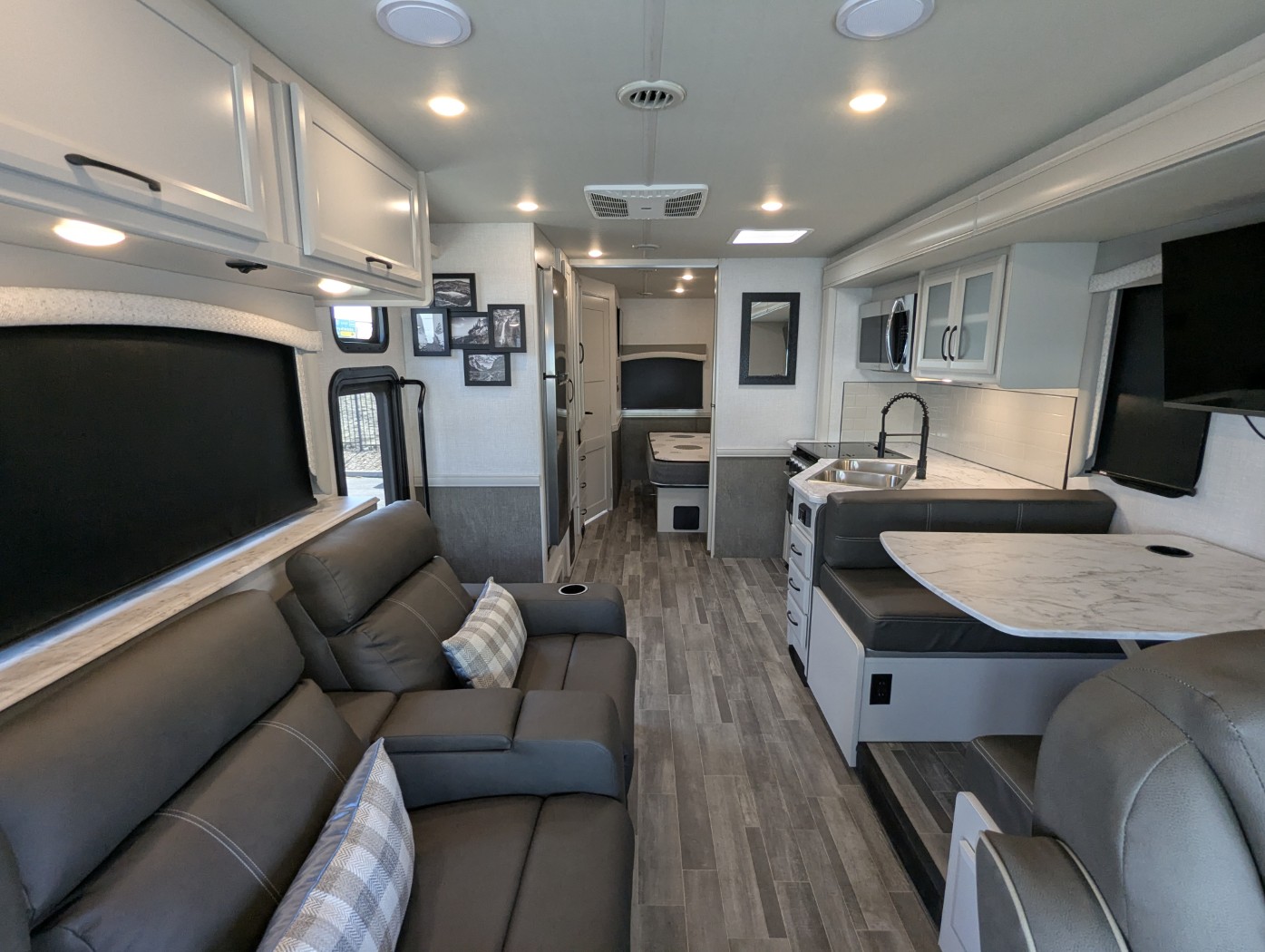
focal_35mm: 16
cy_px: 476
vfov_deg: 78.2
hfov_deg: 94.4
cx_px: 632
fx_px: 585
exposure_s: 1/111
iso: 173
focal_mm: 2.35
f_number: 2.2
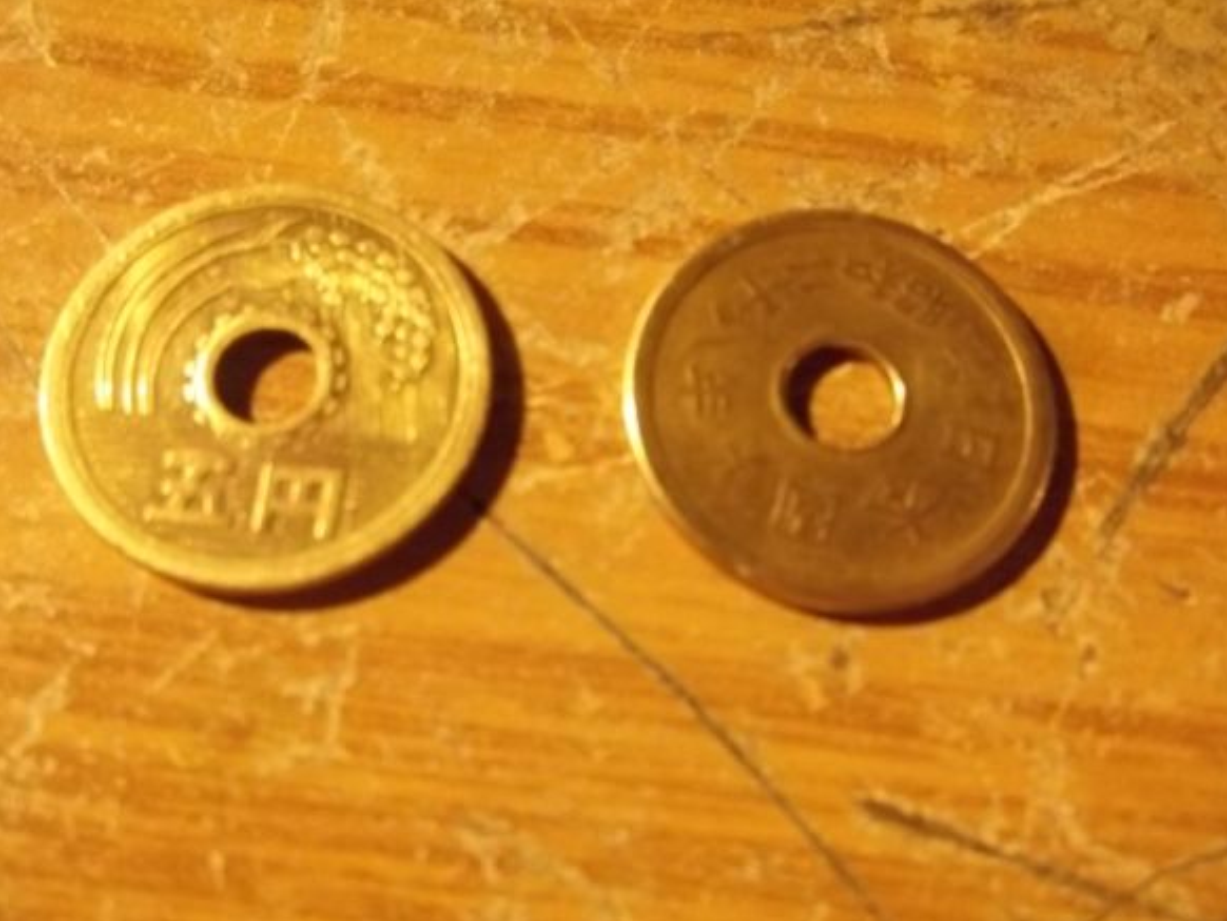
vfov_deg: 41.8
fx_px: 1206
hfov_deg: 53.9
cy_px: 464
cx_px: 624
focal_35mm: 34
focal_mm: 5.9
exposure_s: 1/8
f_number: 3.3
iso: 400
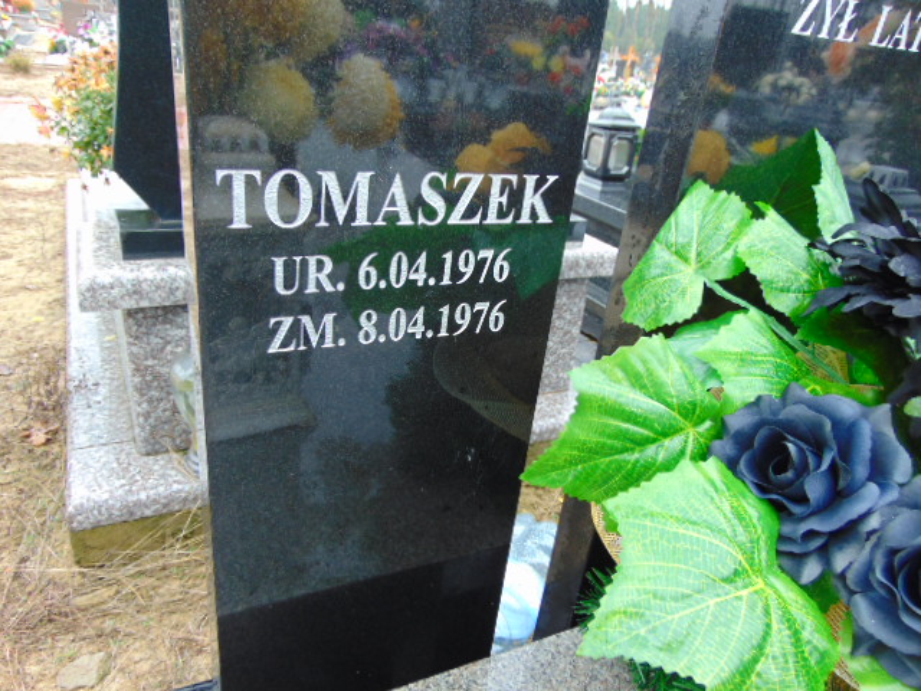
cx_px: 460
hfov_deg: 69.4
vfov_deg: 54.9
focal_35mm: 25
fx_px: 665
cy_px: 346
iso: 100
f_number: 3
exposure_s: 1/30
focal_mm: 4.5
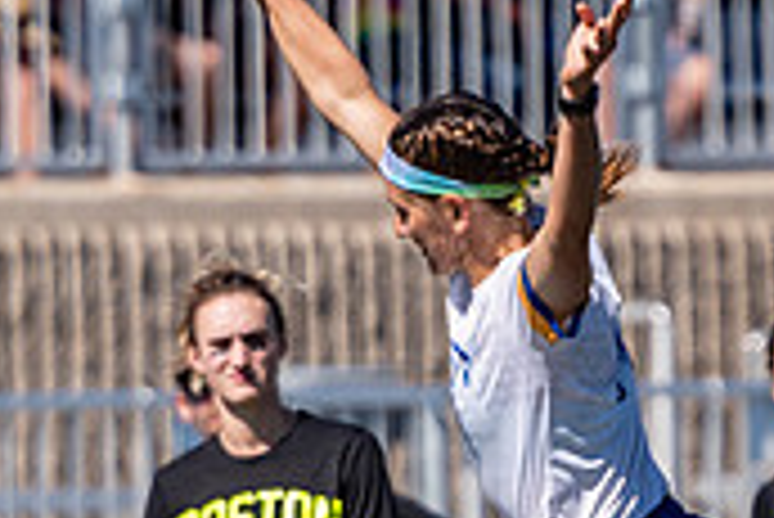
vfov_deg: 1.1
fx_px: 26122
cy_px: 705
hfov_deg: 1.7
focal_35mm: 1214
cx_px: 878
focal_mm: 200
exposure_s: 1/2500
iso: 100
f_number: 2.8
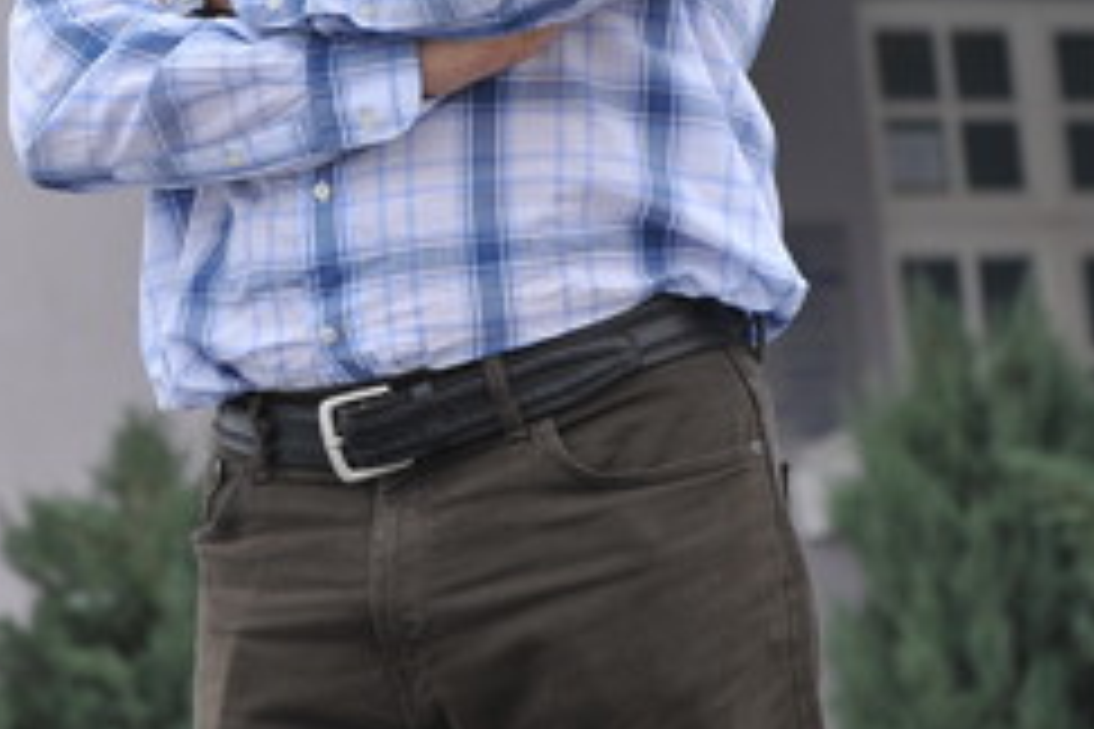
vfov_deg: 7.3
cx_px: 167
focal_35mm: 187
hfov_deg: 10.9
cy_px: -83
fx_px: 5682
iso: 640
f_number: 4.5
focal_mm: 70
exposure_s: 1/125
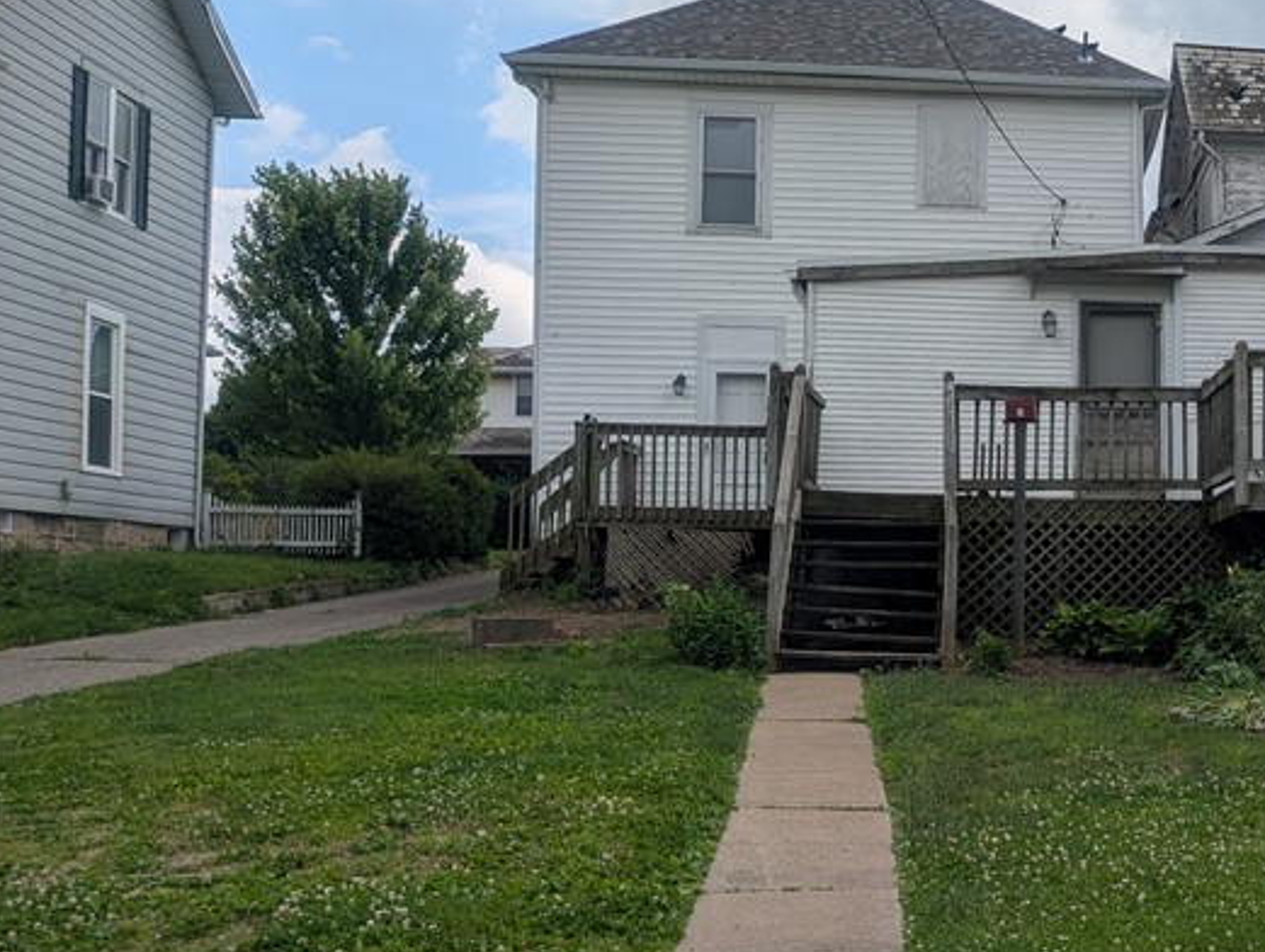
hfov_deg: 36.9
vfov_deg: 30.9
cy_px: 512
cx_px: 1218
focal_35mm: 47
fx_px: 1720
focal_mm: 6.9
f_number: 1.68
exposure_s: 1/1368
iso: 21
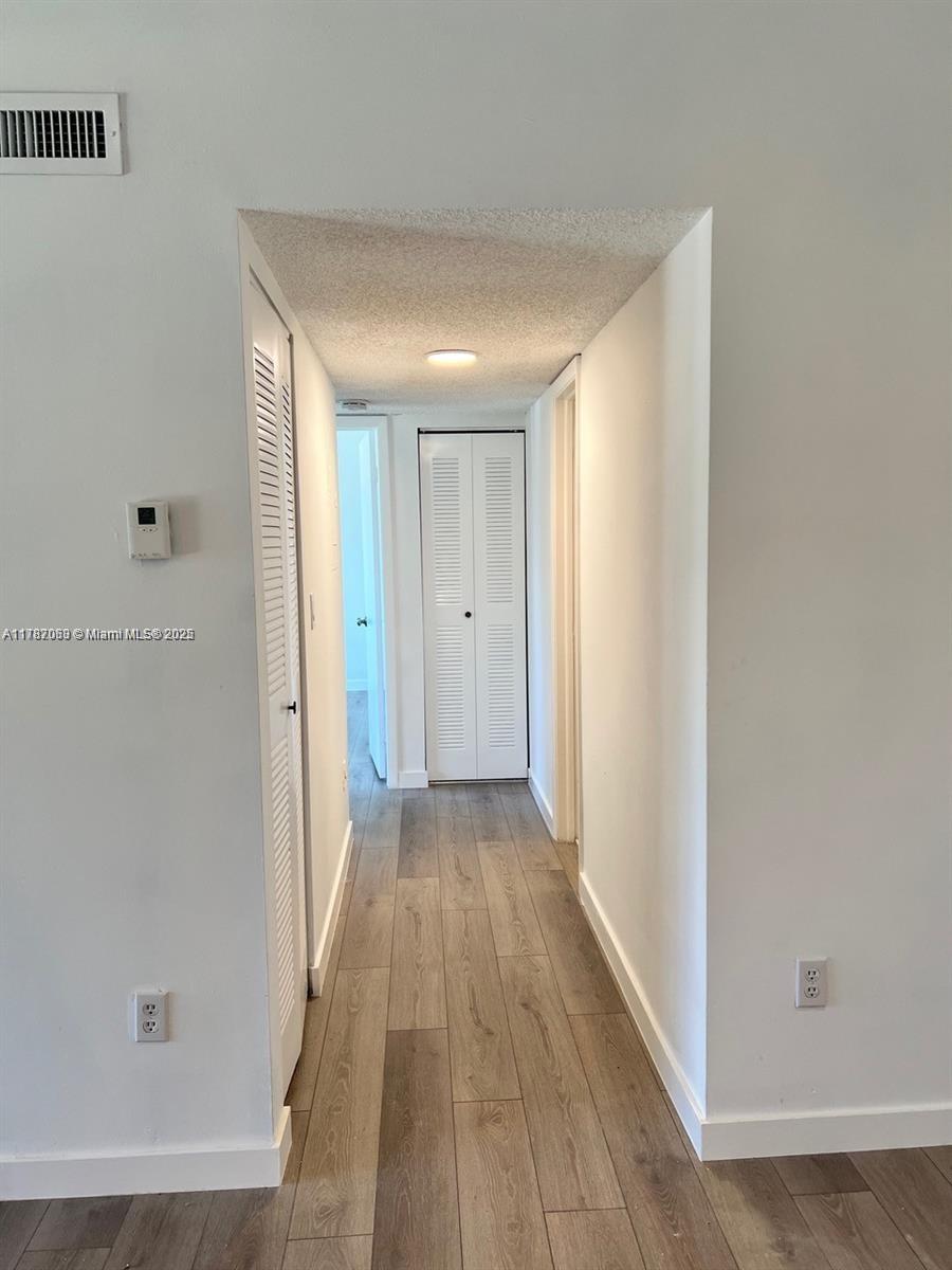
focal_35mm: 26
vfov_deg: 67.3
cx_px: 476
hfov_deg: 53.1
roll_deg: +1.4
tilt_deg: -5.4
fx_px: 953
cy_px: 635
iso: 80
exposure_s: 1/120
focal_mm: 5.7
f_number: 1.5
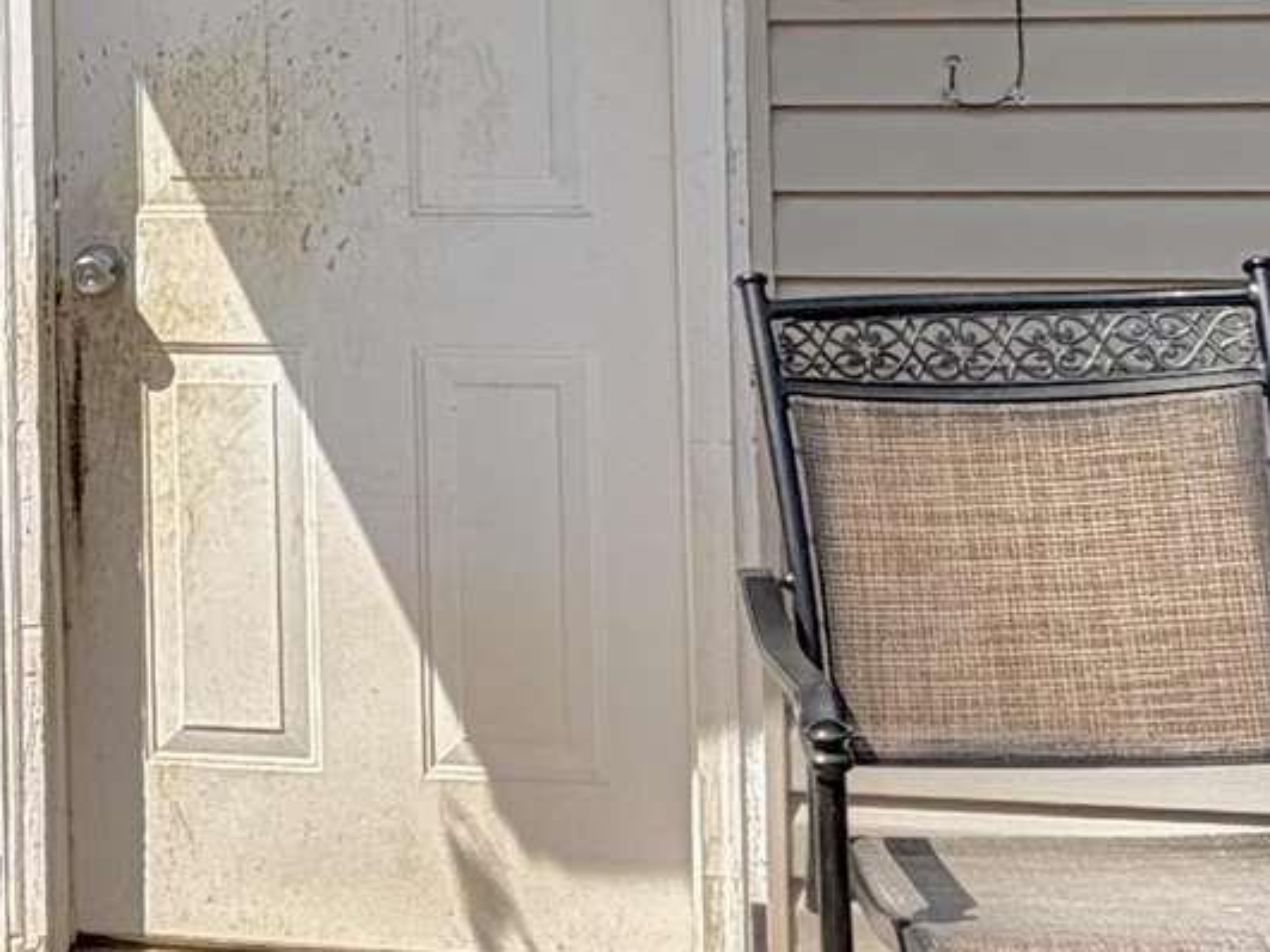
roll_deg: +0.8
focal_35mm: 81
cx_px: -60
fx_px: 2971
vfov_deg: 17.5
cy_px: -117
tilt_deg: +1.6
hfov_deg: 23.0
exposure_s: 1/770
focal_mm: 2.22
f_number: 2.2
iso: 25
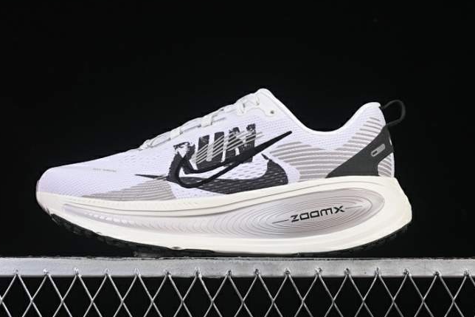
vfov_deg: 16.1
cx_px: 223
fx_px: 1121
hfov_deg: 23.9
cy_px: 146
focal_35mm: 85
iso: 160
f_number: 8
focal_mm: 50
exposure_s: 1/80
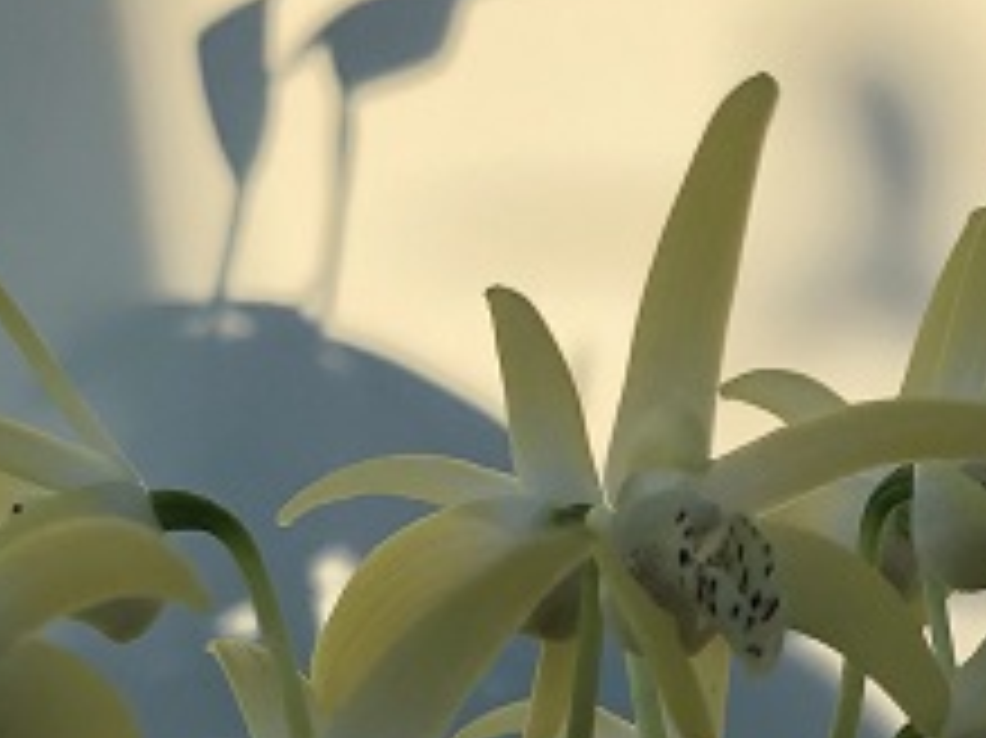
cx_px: 846
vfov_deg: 12.6
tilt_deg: -6.6
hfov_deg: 16.9
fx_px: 3274
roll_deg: +8.4
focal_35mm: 115
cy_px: 808
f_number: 1.8
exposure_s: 1/225
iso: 20
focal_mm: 3.99
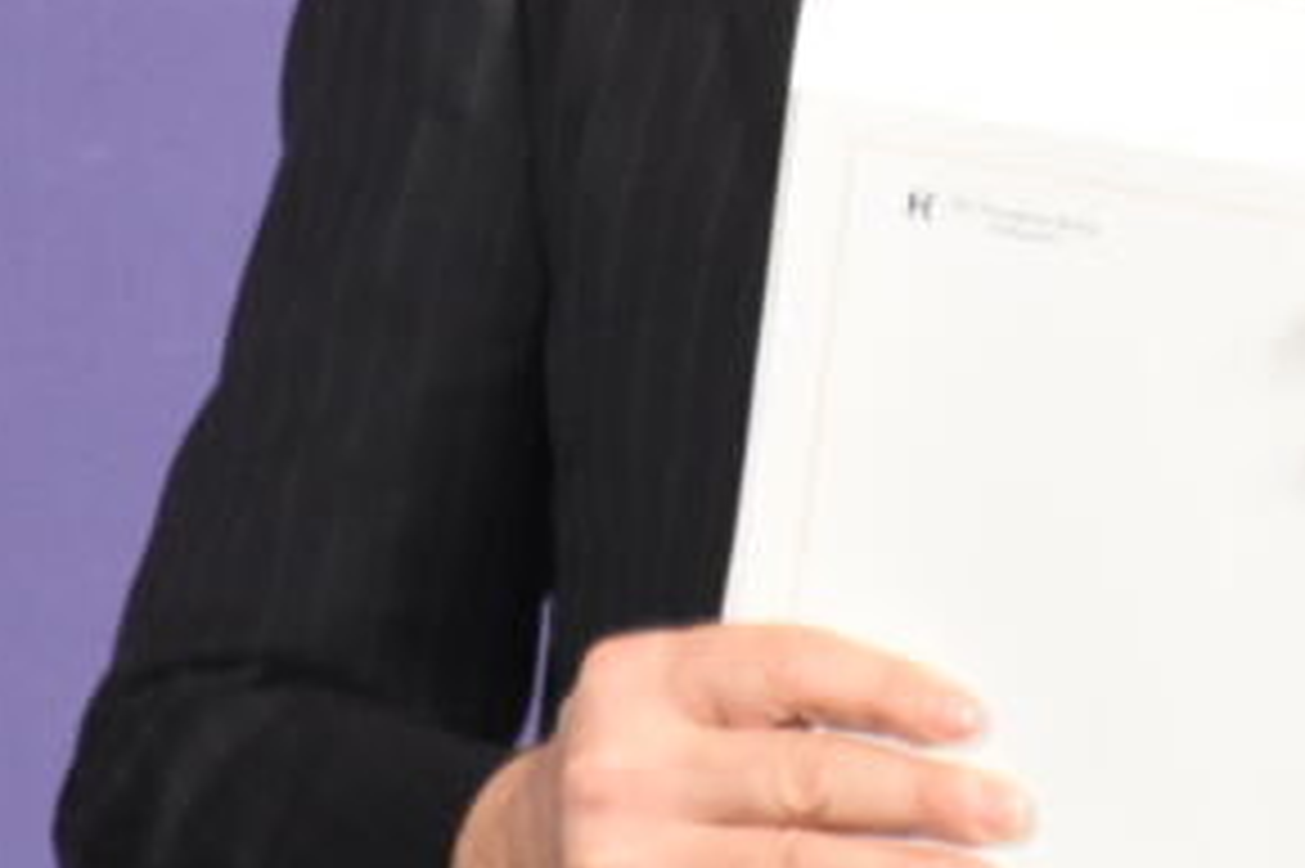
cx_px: 873
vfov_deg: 1.8
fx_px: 27461
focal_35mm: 758
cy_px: -238
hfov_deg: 2.7
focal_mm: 122
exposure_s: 1/125
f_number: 5.6
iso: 2500
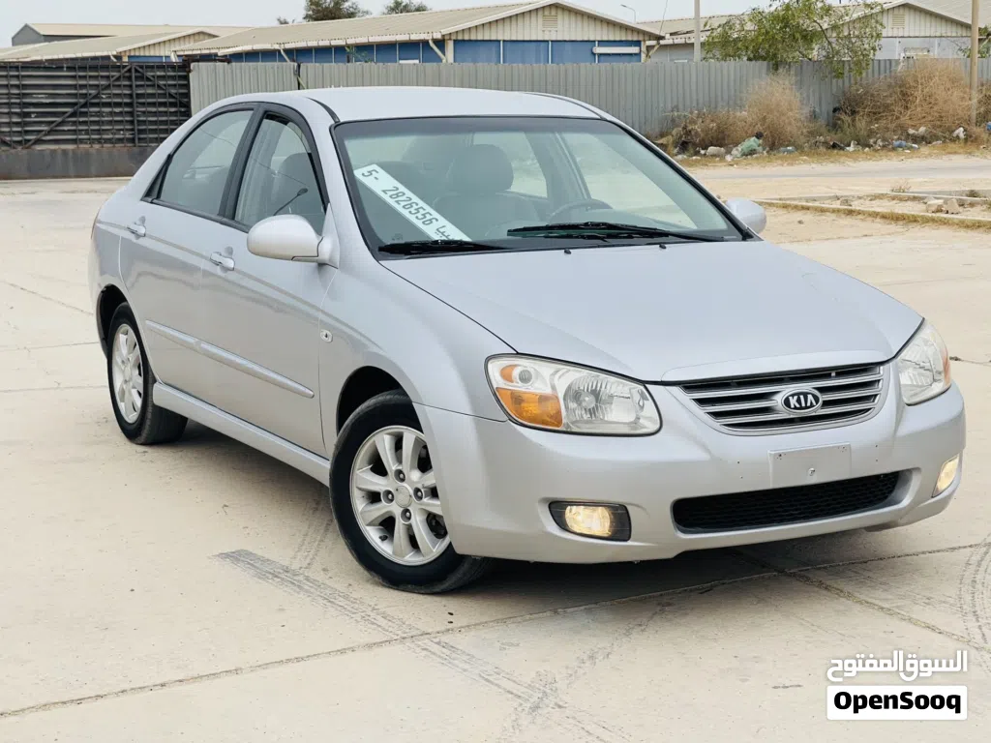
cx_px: 496
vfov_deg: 22.9
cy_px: 372
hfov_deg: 30.3
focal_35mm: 64
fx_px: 1832
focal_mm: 7.5
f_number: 2.2
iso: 32
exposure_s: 1/349
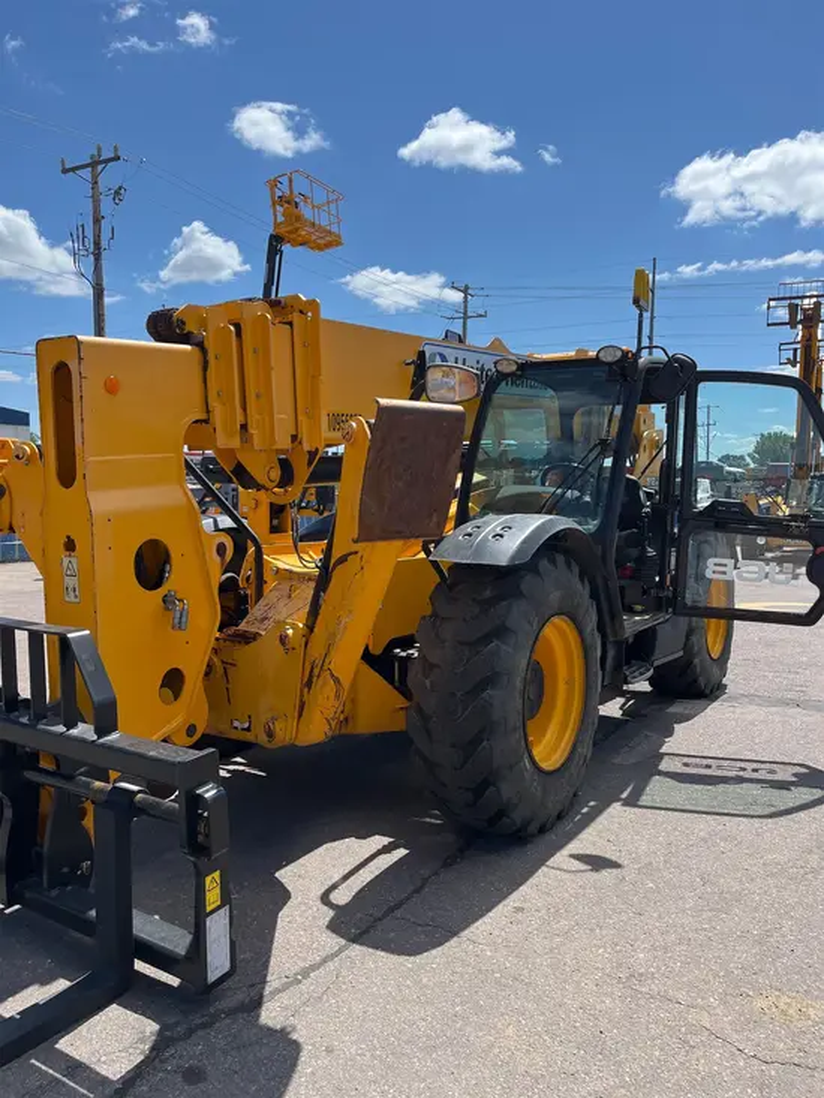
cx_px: 412
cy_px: 549
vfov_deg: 67.3
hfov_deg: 53.1
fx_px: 825
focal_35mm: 26
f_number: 1.6
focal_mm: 5.1
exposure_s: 1/3215
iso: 50
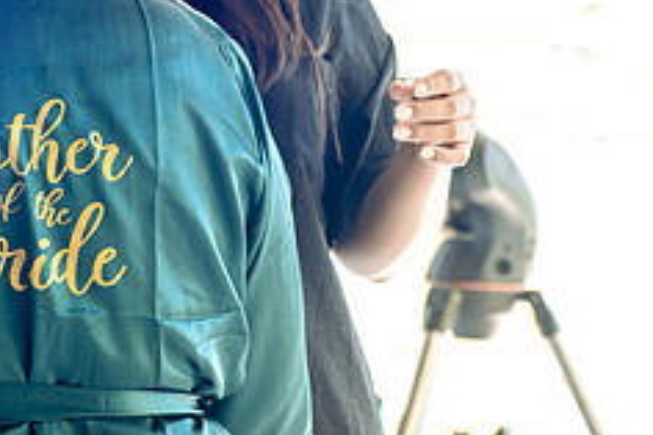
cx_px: 80
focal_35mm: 185
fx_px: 3353
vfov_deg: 7.4
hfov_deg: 11.1
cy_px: 75
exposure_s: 1/100
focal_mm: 70
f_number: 4
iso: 640
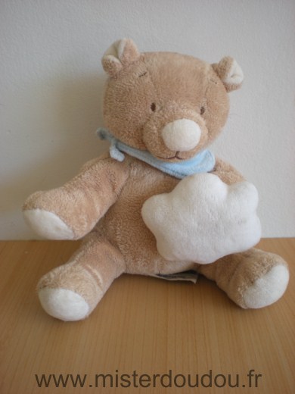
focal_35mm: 38
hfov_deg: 37.7
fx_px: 432
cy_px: 197
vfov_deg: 49.0
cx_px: 148
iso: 64
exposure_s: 1/54.5
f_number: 3.1
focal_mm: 6.3
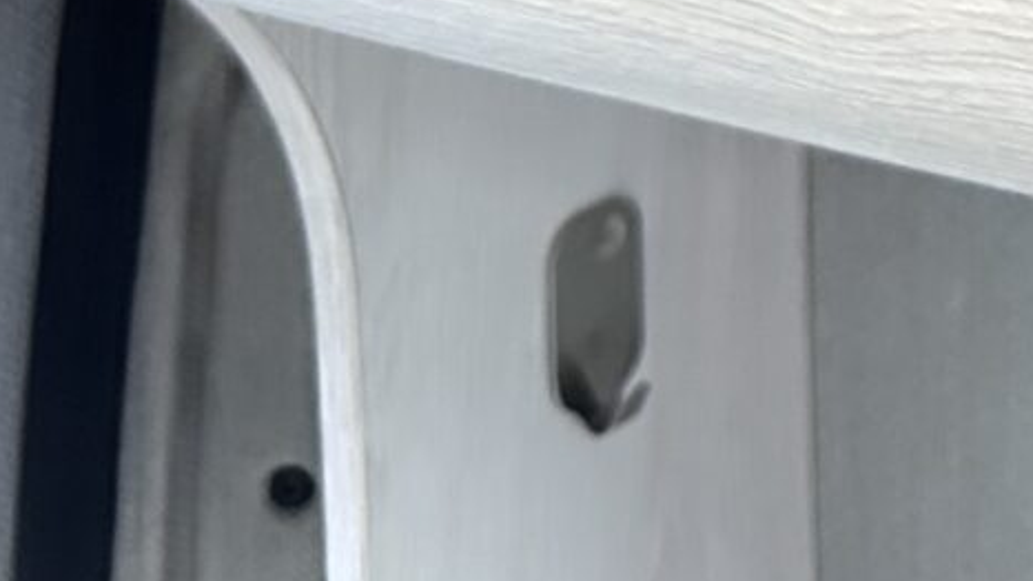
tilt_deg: +2.3
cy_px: -923
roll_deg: +0.0
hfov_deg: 16.2
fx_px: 3150
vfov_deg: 9.2
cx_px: 1765
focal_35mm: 115
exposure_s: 1/57
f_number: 1.78
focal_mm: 6.86
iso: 1000
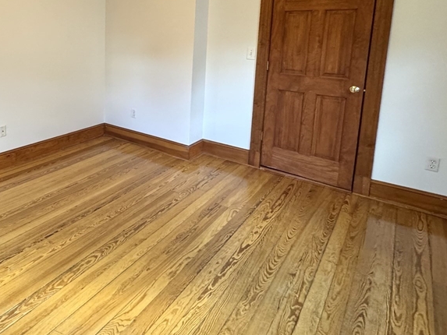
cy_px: 76
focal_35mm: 25
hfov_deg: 63.9
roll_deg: -0.6
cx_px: 95
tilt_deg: -8.8
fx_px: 323
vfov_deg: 52.0
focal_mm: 2.22
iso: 320
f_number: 2.2
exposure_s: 1/120
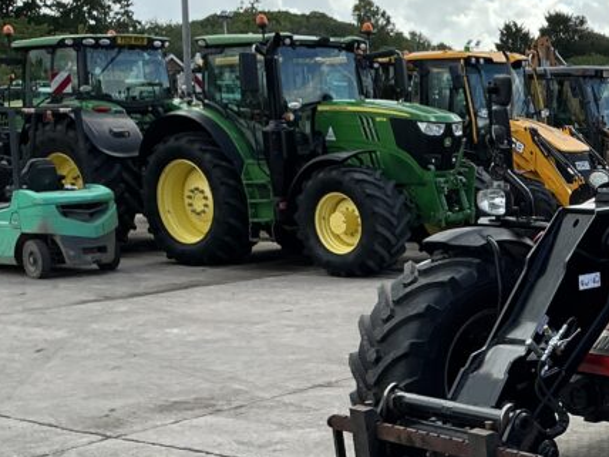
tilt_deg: -8.6
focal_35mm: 67
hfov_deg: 26.1
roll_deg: +1.3
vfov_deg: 21.8
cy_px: 326
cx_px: 714
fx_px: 1179
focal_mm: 3
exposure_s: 1/855
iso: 25
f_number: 1.8
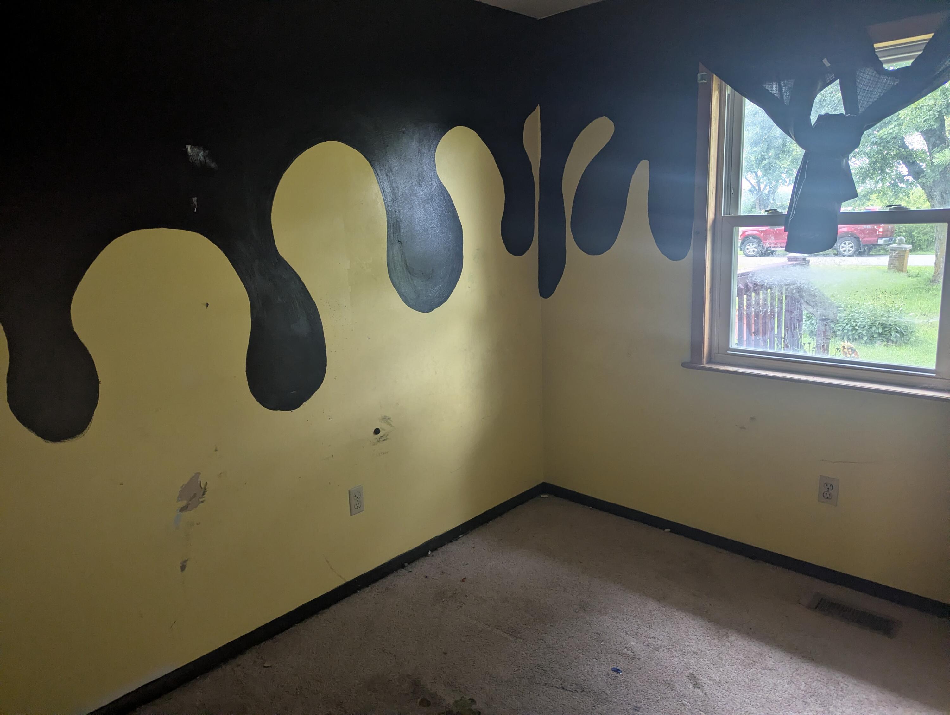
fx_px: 659
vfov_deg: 56.9
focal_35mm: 24
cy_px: 358
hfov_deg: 71.5
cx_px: 475
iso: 252
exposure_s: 1/98.4
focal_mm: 6.81
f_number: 1.85
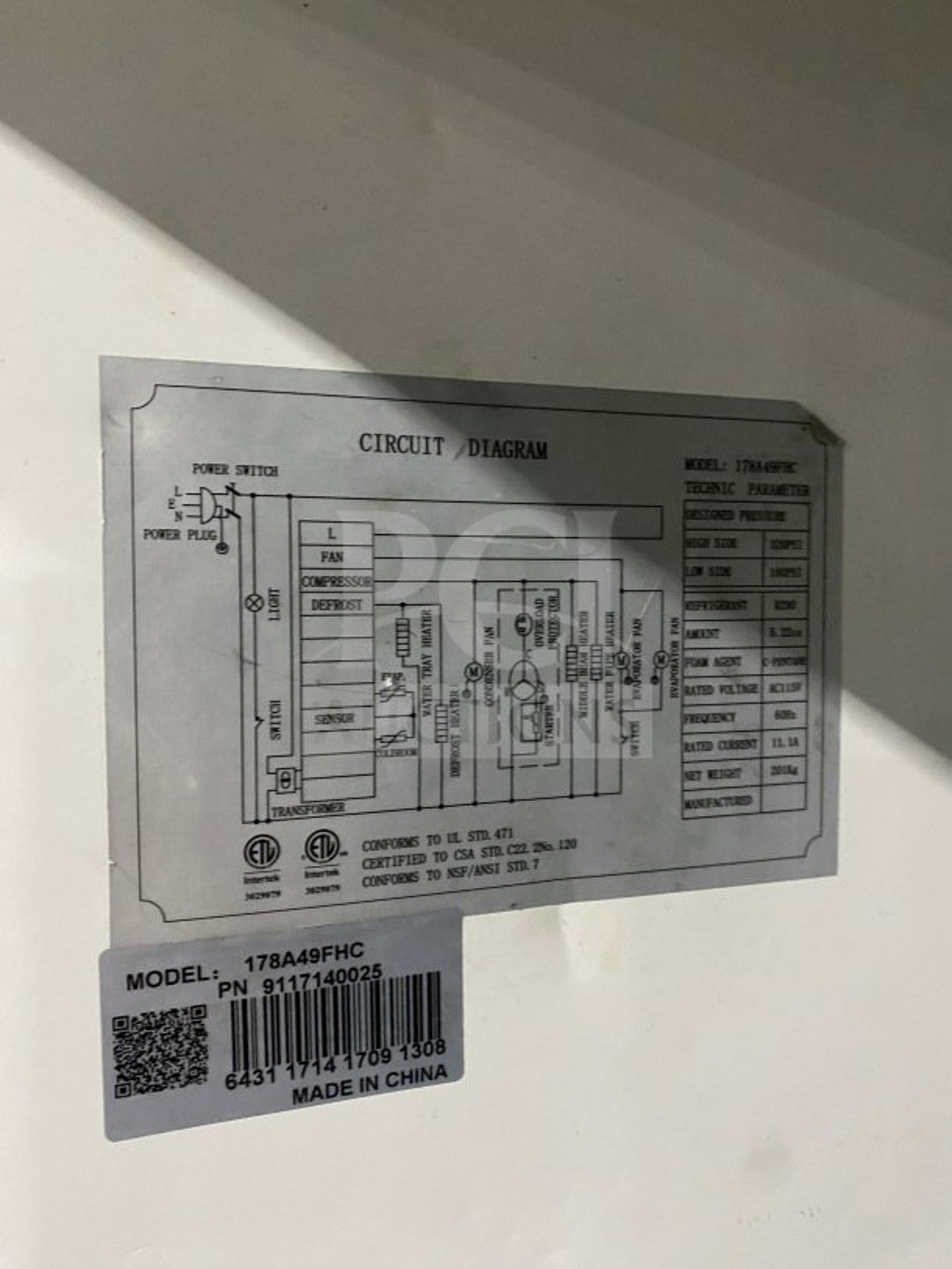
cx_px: 476
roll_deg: -1.6
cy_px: 634
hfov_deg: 53.1
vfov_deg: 67.3
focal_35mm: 26
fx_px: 953
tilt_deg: -3.3
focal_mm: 4.25
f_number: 1.8
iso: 640
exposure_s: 1/30
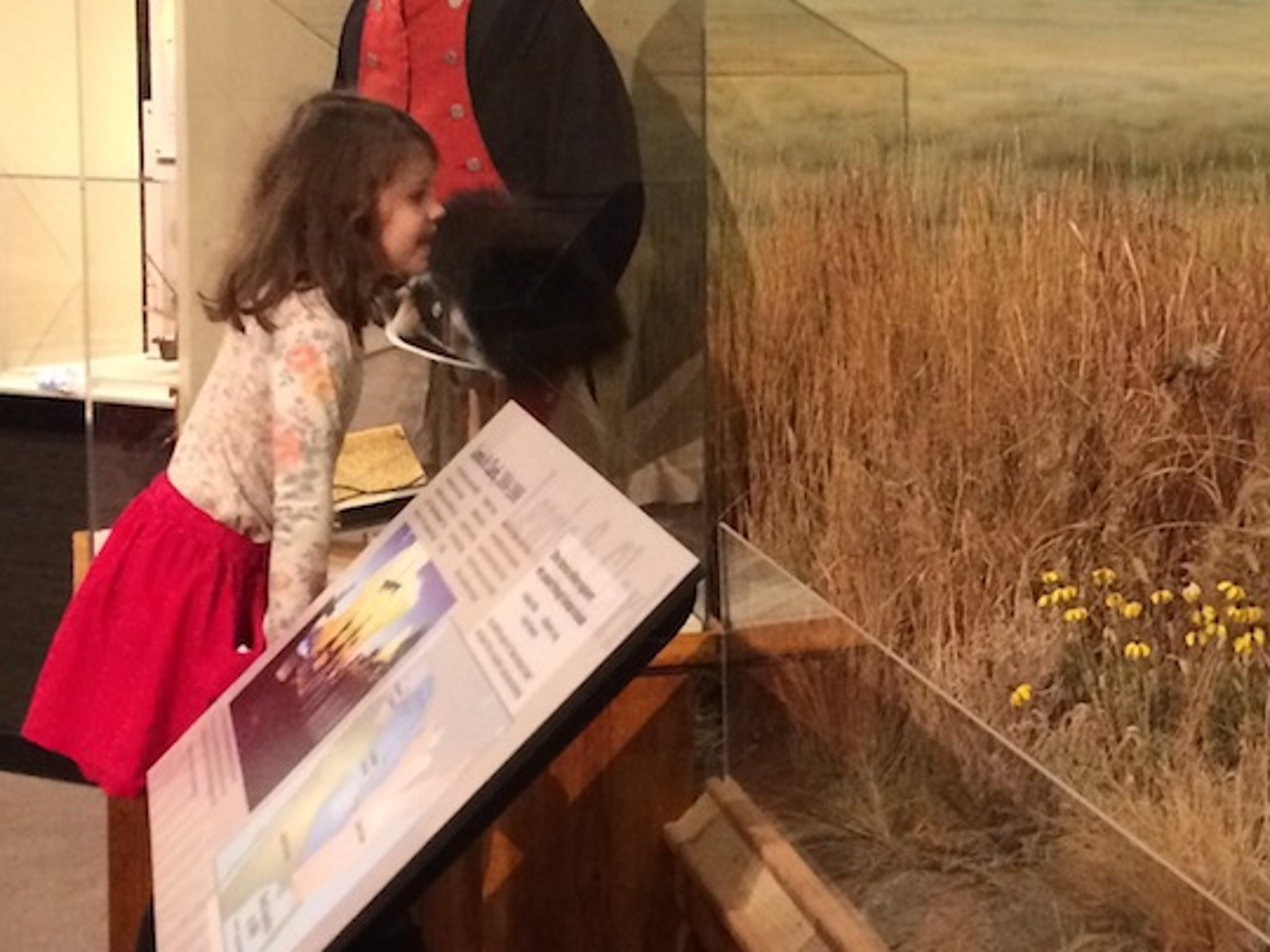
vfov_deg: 20.1
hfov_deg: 26.2
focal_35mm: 73
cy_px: 284
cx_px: 992
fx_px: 2678
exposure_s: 1/15
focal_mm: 4.15
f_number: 2.2
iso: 320
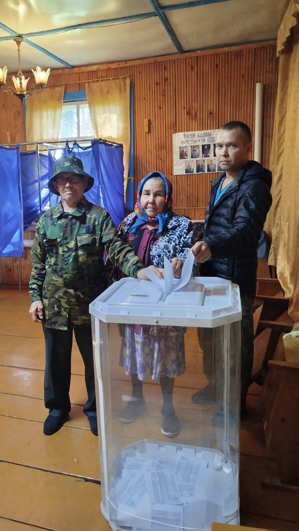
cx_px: 115
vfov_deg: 69.9
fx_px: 381
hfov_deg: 42.6
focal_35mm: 27
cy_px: 263
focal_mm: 5.31
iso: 250
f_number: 1.7
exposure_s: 1/33
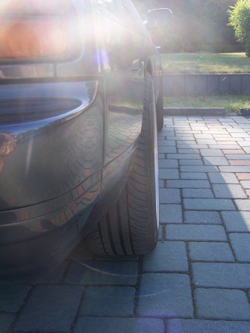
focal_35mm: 48
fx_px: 462
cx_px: 125
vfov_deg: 39.7
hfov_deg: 30.3
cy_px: 166
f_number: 3.2
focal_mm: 8
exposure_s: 1/180
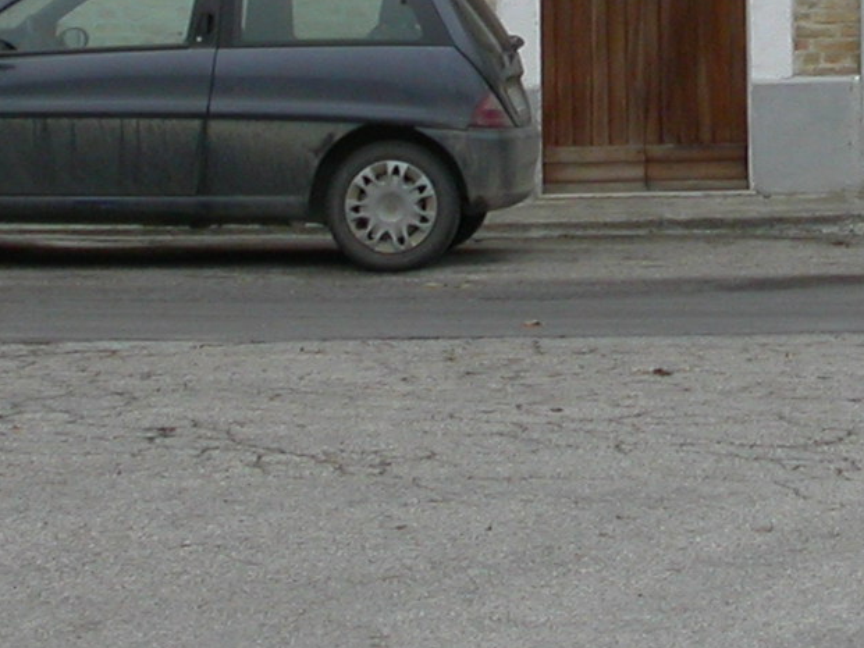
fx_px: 3470
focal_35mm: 139
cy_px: -498
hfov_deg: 14.1
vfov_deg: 10.1
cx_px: 776
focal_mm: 8
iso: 100
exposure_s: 1/129
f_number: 5.3
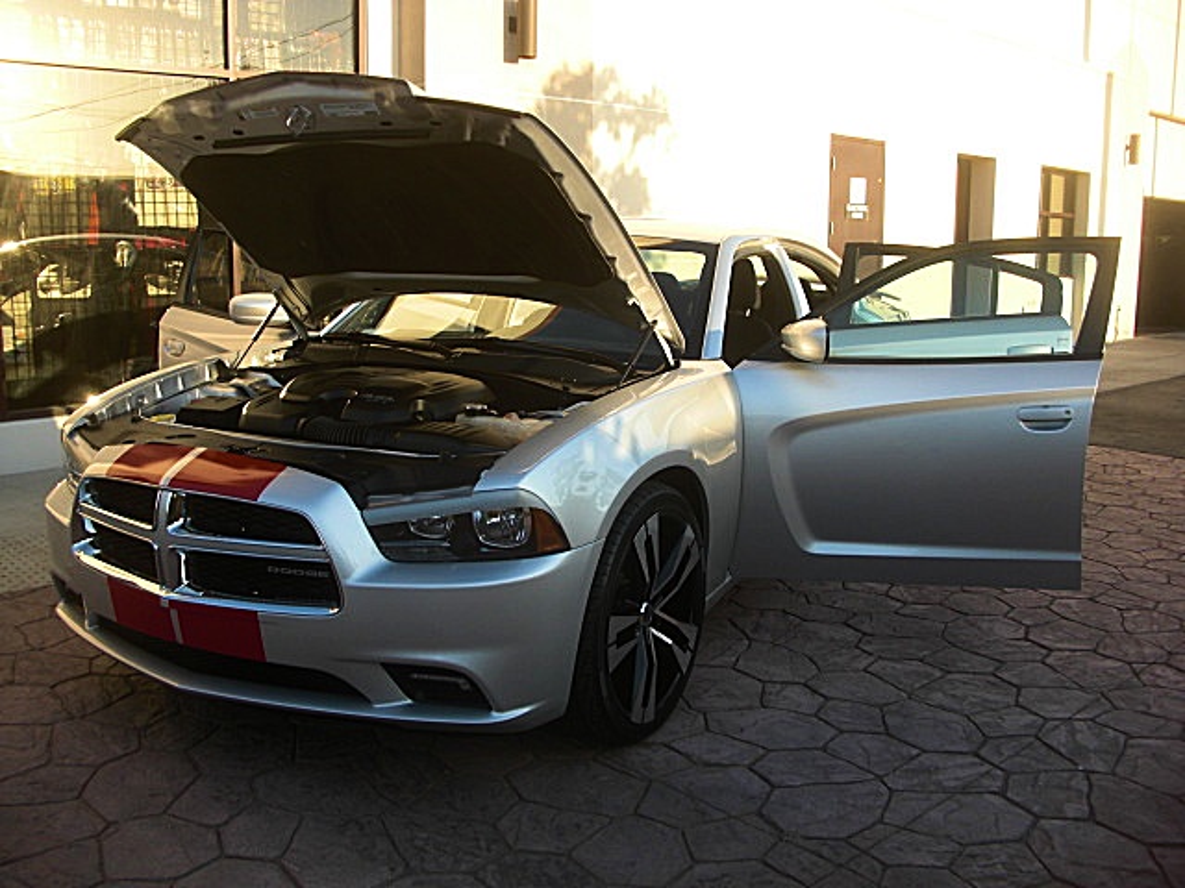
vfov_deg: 39.7
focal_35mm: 36
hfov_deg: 51.4
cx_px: 592
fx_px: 1232
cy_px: 444
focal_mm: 6.3
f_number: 2.8
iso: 50
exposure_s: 1/200
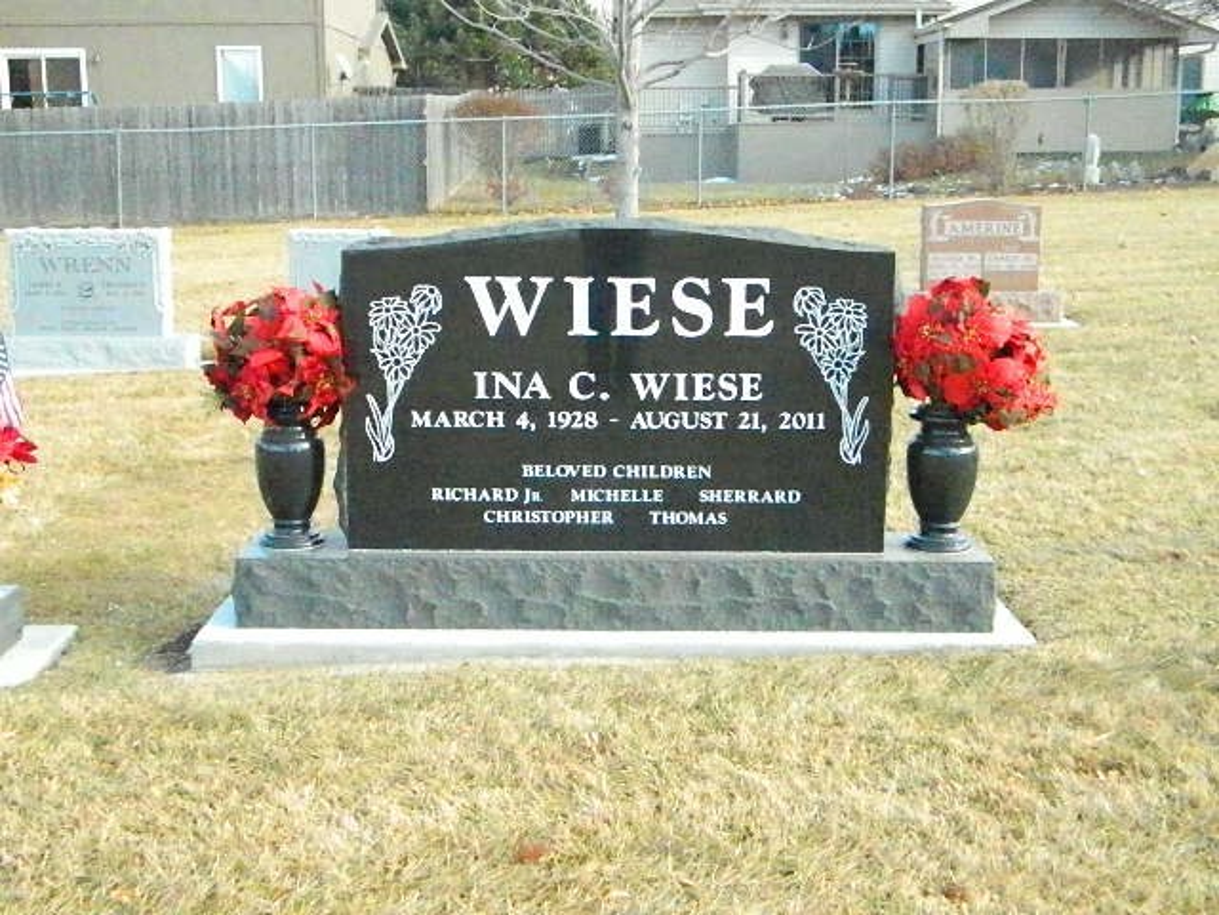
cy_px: 458
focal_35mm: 47
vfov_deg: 30.9
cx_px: 610
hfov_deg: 40.4
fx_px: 1655
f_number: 10.2
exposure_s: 1/1000
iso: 6400
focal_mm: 8.4
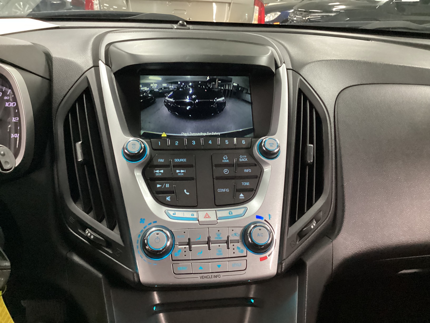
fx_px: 385
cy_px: 162
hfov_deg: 58.4
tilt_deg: -21.8
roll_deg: -3.7
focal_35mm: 31
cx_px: 215
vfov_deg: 45.4
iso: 500
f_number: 2.4
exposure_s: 1/25
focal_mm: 3.3
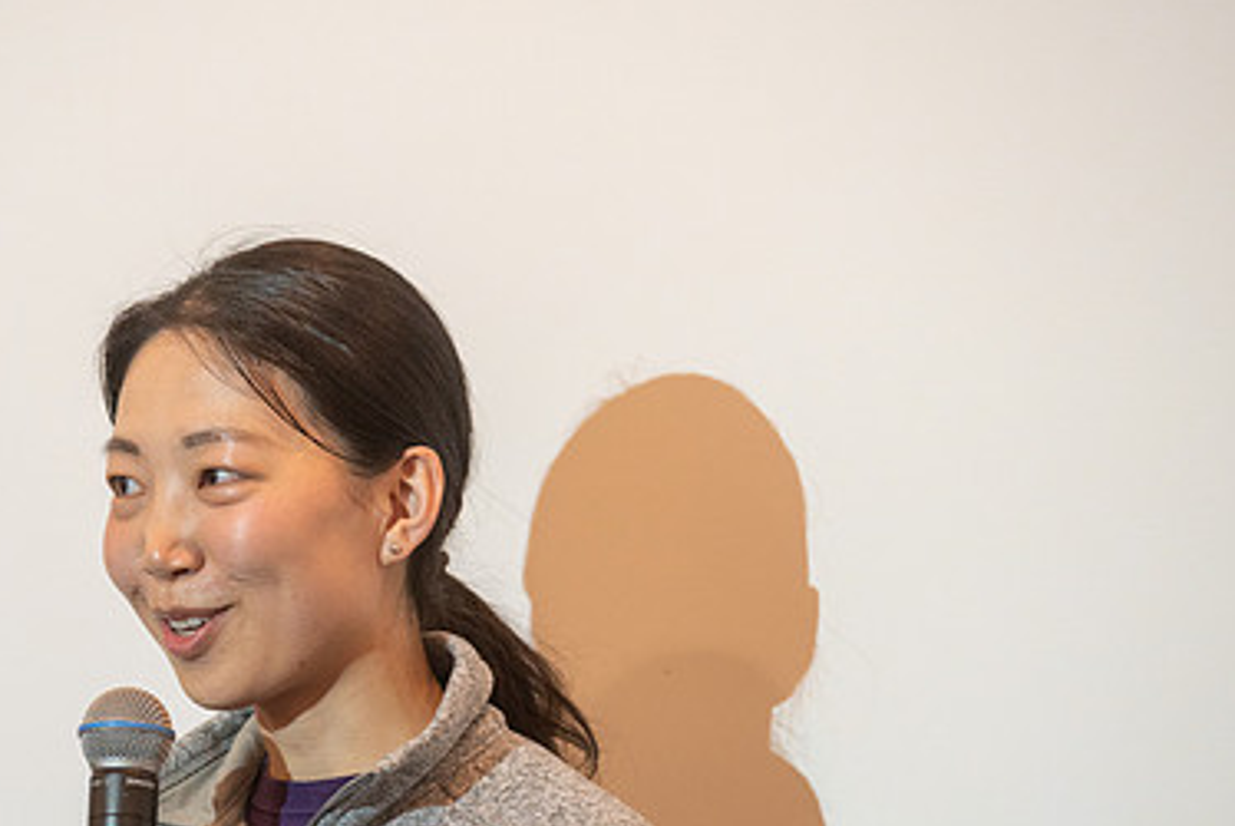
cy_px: 621
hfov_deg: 6.6
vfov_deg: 4.4
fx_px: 10643
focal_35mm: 310
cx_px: 350
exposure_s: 1/320
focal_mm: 200
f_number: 3.5
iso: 1600
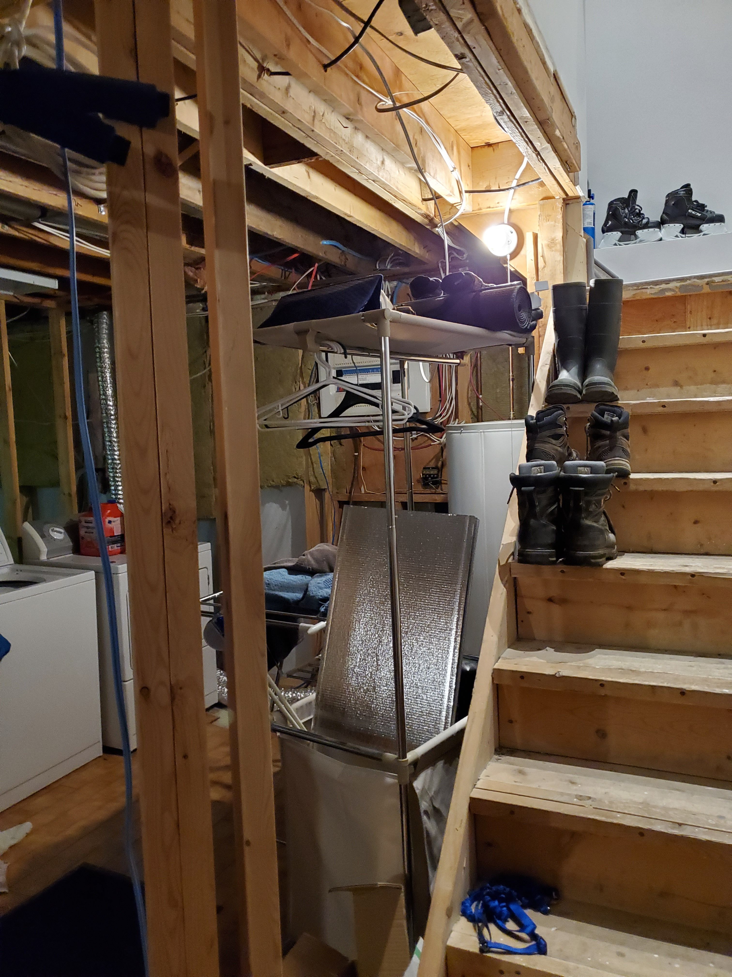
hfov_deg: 53.1
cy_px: 488
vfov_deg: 67.3
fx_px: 733
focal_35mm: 26
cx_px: 366
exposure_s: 1/39
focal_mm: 4.3
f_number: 1.5
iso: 400
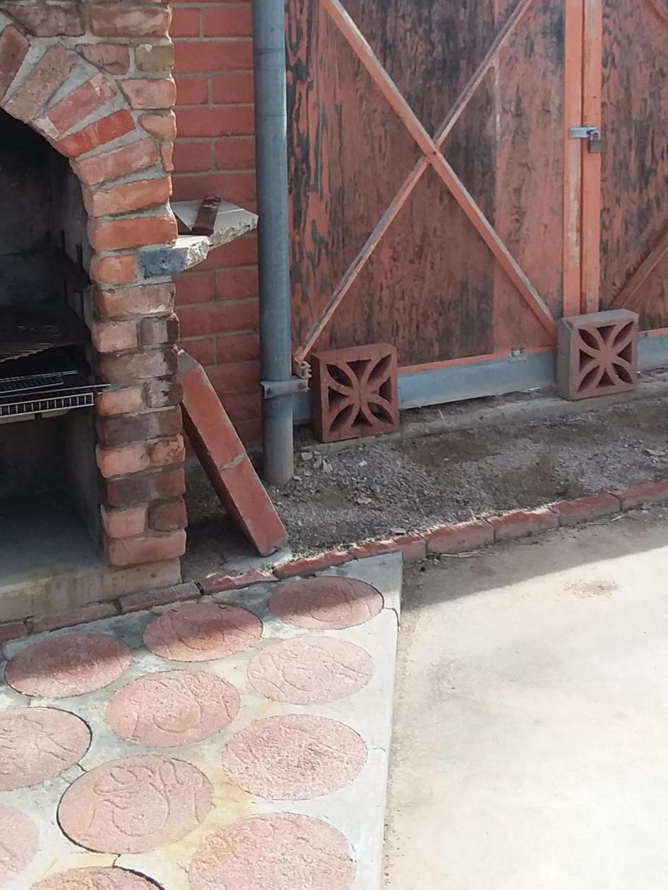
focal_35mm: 46
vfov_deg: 40.2
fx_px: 1183
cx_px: 287
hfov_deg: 31.5
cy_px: 229
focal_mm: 2.47
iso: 40
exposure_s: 1/814
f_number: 1.9
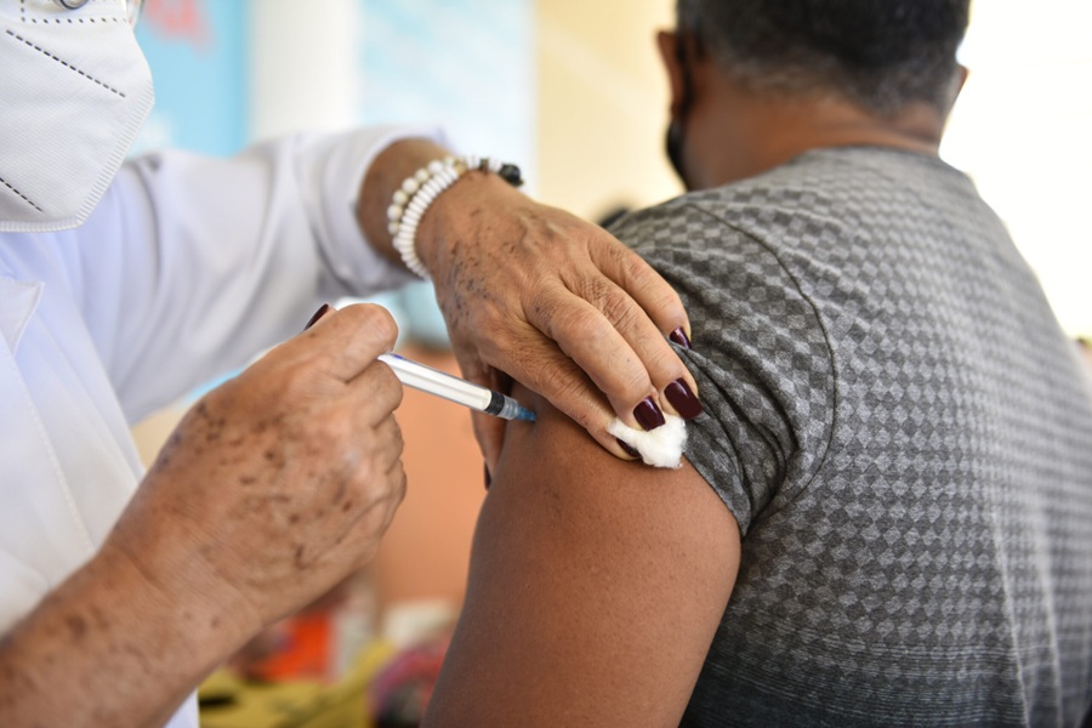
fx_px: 1213
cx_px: 546
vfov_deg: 33.4
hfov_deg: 48.5
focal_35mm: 40
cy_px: 364
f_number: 2.8
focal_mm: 40
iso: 100
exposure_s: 1/100
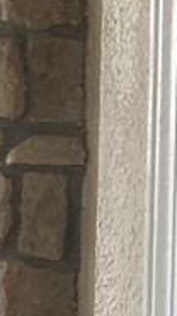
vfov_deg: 8.8
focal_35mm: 244
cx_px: -1106
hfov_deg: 3.7
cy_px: 341
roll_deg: +1.5
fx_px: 2045
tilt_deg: -4.1
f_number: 1.8
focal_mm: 4.25
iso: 80
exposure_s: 1/120
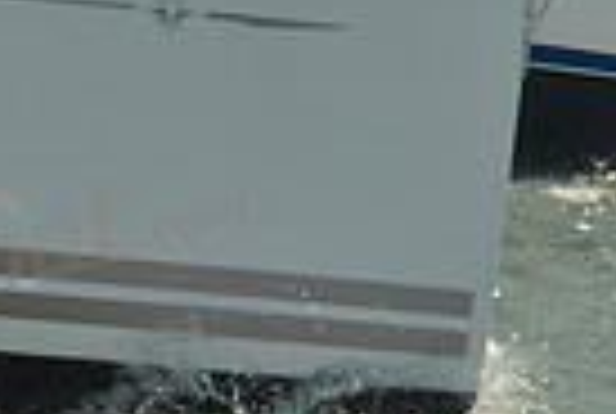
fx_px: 5076
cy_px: -20
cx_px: 486
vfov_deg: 4.7
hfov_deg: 6.9
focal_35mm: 296
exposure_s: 1/1250
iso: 200
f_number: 8
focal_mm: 70
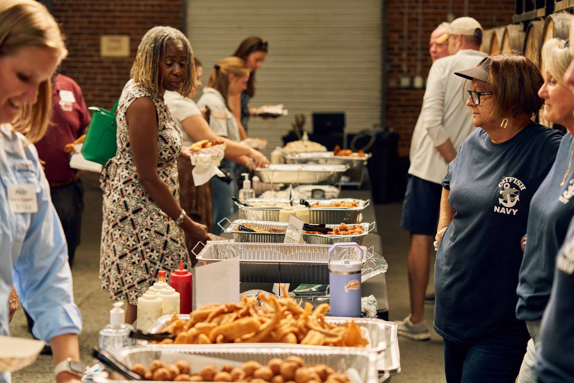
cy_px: 192
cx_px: 287
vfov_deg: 19.5
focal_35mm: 70
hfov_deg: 28.8
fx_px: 1116
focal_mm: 70
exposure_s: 1/250
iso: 800
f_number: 3.2
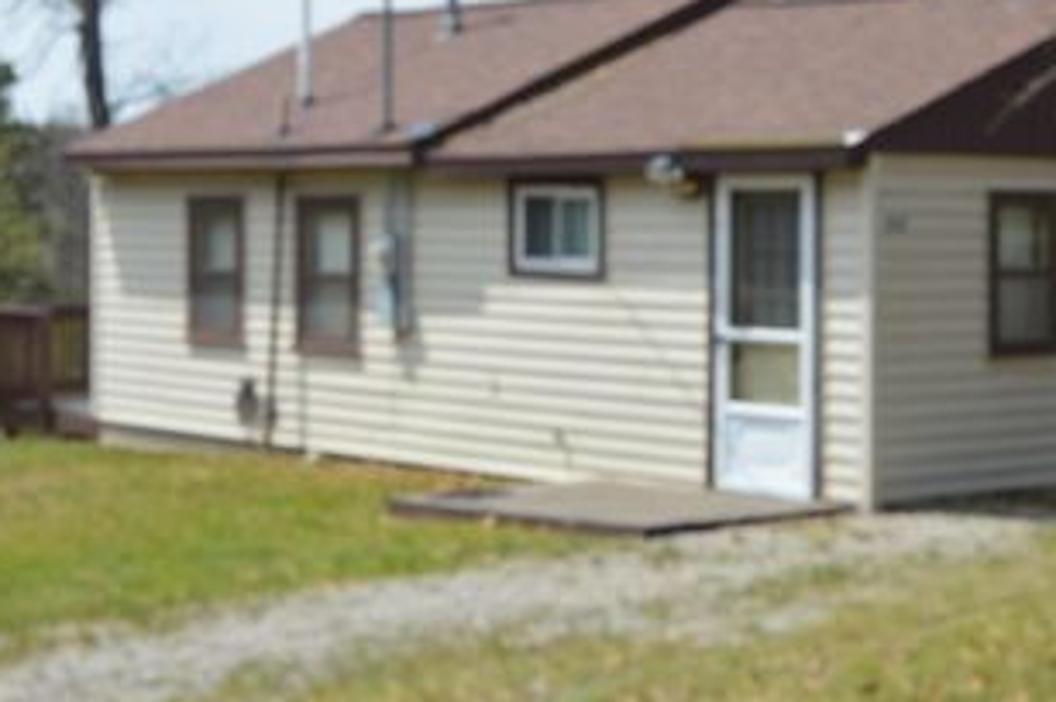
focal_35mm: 83
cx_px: 457
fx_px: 2432
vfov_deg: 16.3
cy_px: 145
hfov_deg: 24.5
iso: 100
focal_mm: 34
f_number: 8
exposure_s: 1/250
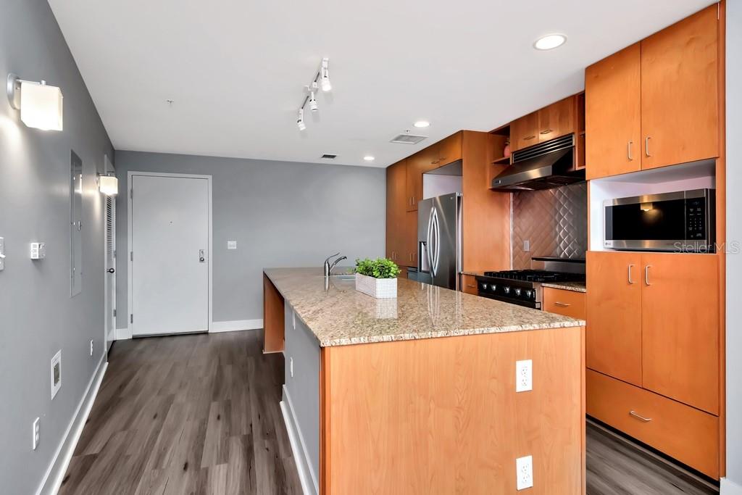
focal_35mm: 18
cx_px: 371
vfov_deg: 67.4
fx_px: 371
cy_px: 248
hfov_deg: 90.0
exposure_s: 1/200
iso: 640
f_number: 7.1
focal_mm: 12
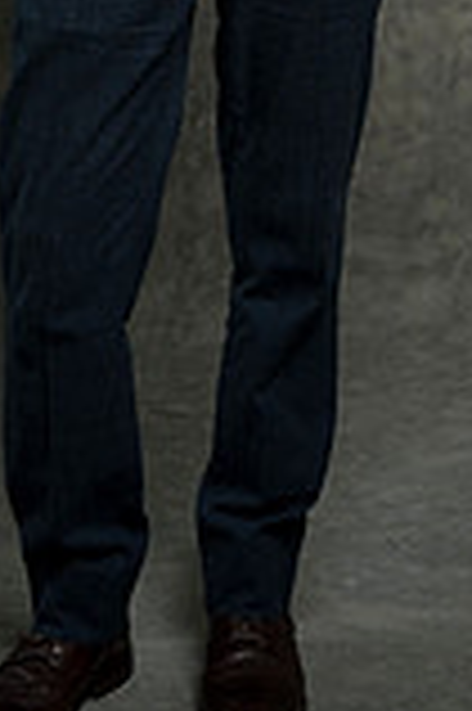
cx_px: 198
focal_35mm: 157
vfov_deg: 12.7
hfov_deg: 8.7
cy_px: -230
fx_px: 3094
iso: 125
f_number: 4
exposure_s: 1/160
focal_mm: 55
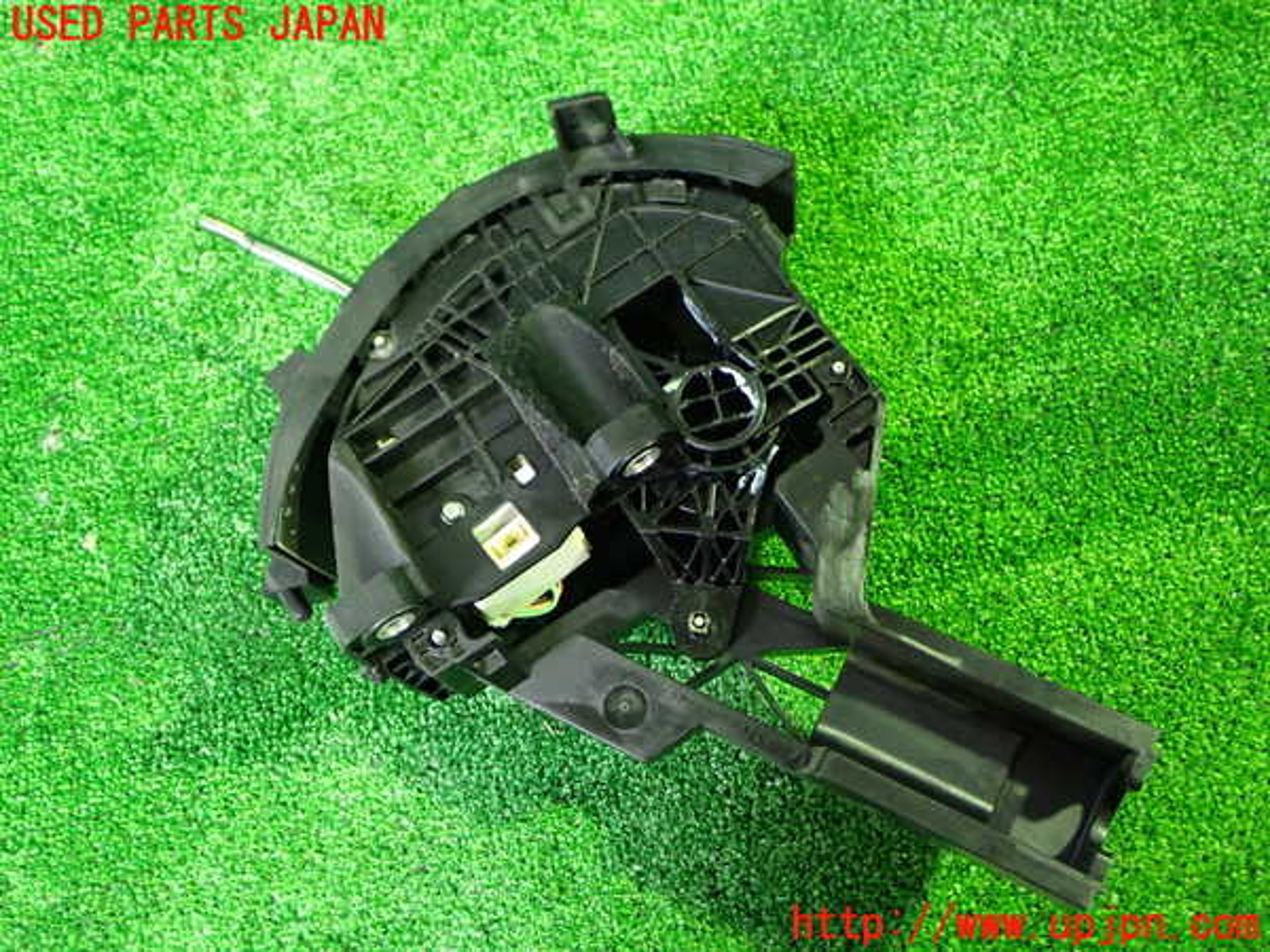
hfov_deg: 51.4
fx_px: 1321
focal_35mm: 36
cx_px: 635
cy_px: 476
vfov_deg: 39.7
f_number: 2.5
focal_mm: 6.37
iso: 800
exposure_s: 1/15
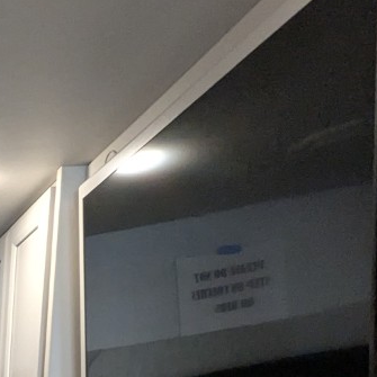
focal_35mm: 59
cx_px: -311
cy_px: 545
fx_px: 727
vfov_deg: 23.9
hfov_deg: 20.3
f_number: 2.2
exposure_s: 1/68.4
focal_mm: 2.35
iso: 398
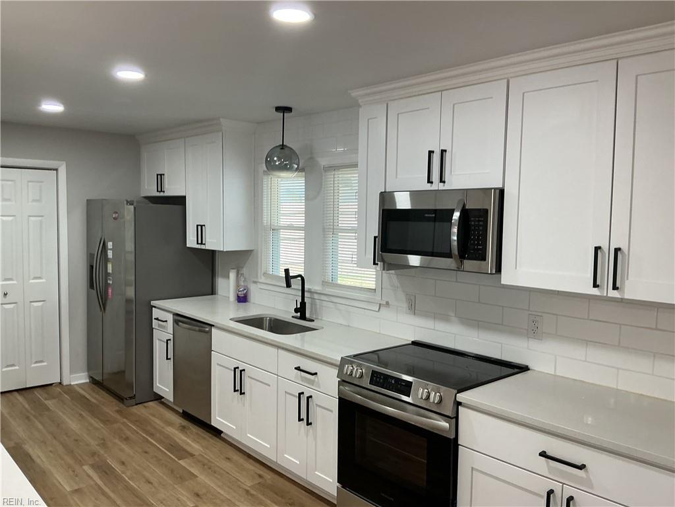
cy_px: 254
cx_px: 338
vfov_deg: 48.2
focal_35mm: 29
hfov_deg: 61.7
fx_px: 565
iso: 64
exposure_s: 1/60
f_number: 1.8
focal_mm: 3
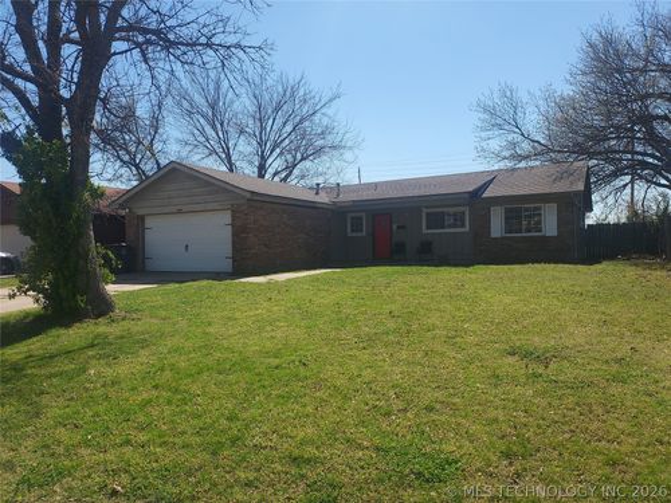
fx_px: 465
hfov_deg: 71.6
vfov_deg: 56.8
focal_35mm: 24
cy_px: 252
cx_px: 336
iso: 40
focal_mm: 4.6
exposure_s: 1/1275
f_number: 1.8
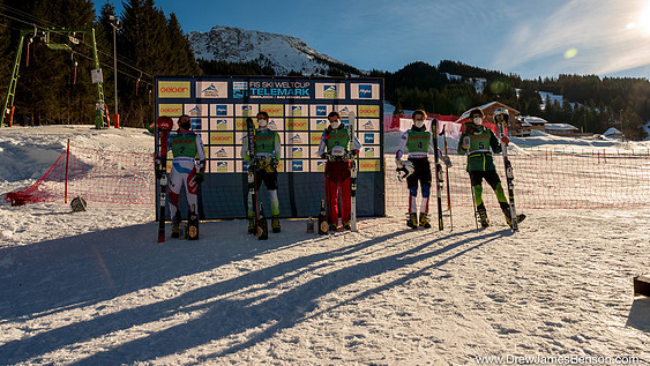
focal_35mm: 27
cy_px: 163
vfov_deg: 42.9
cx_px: 331
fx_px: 465
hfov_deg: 69.8
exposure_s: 1/400
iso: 125
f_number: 10
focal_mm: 24
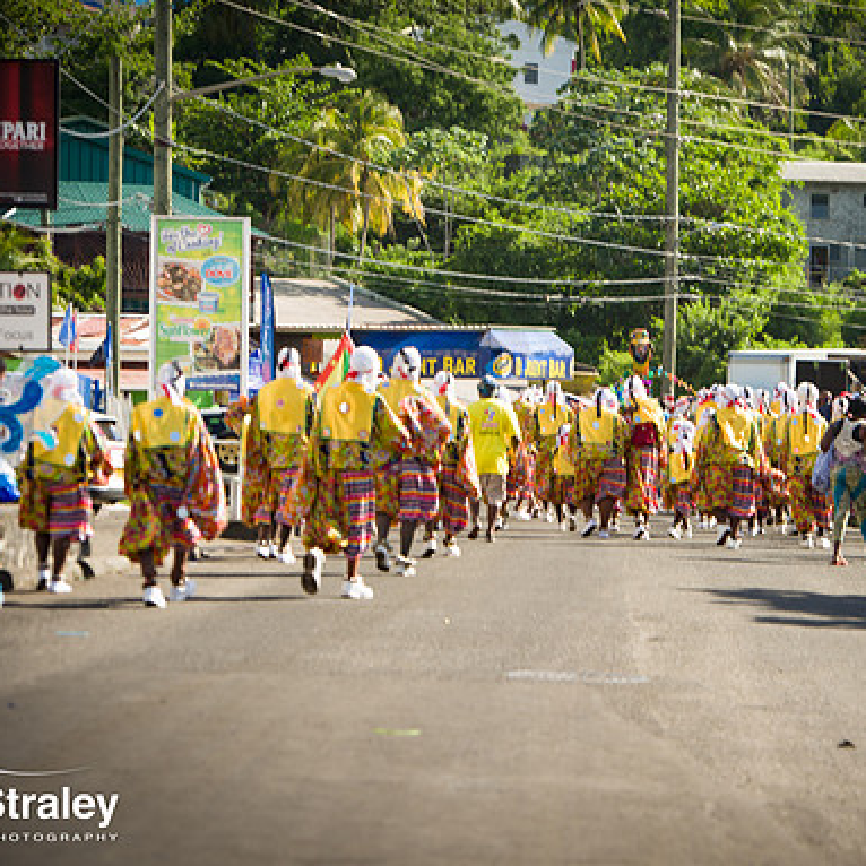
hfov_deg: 11.1
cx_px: 572
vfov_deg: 11.1
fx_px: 4444
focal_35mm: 157
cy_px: 434
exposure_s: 1/200
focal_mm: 122
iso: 100
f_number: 6.3
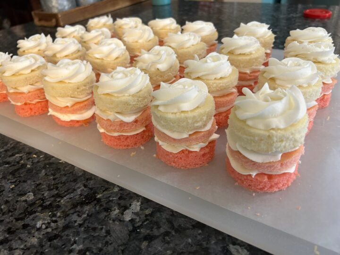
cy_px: 128
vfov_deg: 53.1
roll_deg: +5.9
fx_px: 255
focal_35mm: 26
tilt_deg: -35.8
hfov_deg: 67.3
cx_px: 170
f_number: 1.5
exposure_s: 1/60
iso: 160
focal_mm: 5.7
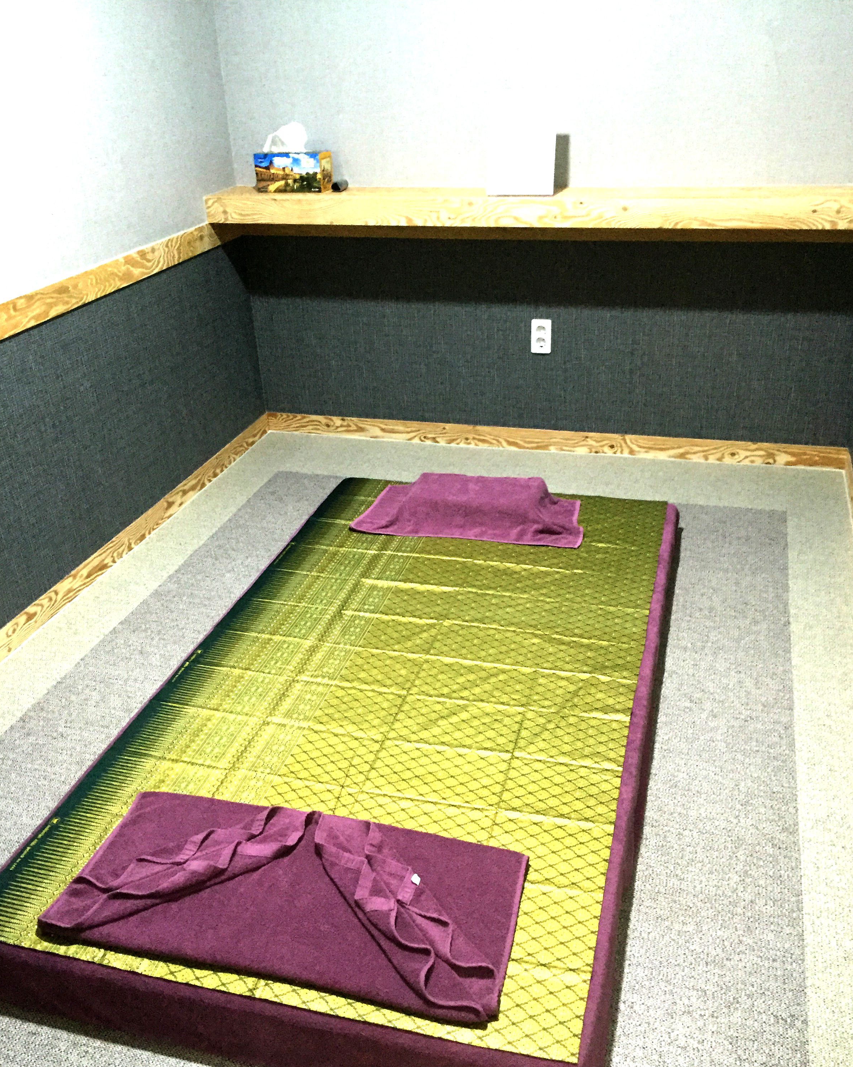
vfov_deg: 57.1
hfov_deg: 47.1
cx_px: 424
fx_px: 978
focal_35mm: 31
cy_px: 584
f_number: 2.2
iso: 250
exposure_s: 1/15
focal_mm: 4.15
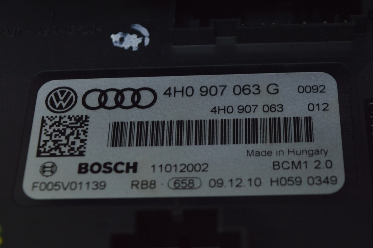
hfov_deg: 24.6
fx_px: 854
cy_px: 124
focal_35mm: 82
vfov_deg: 16.5
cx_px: 186
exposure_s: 1/60
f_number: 5.6
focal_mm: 55
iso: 400
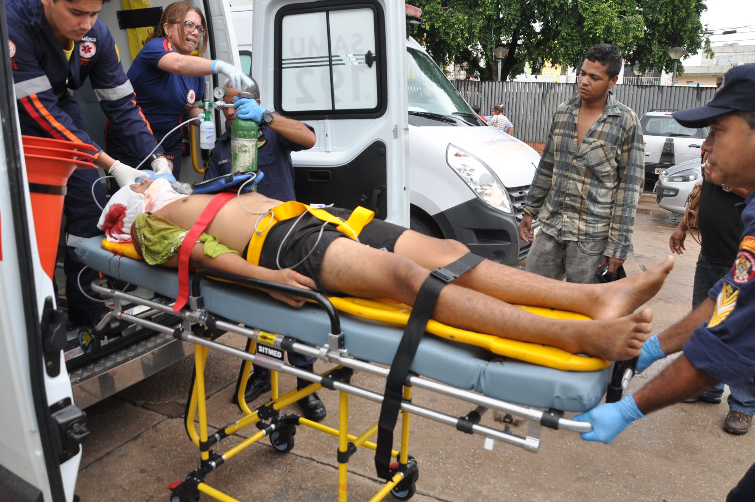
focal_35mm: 27
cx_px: 378
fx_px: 566
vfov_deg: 47.8
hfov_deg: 67.4
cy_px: 251
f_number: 5.6
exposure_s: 1/125
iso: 200
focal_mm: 18
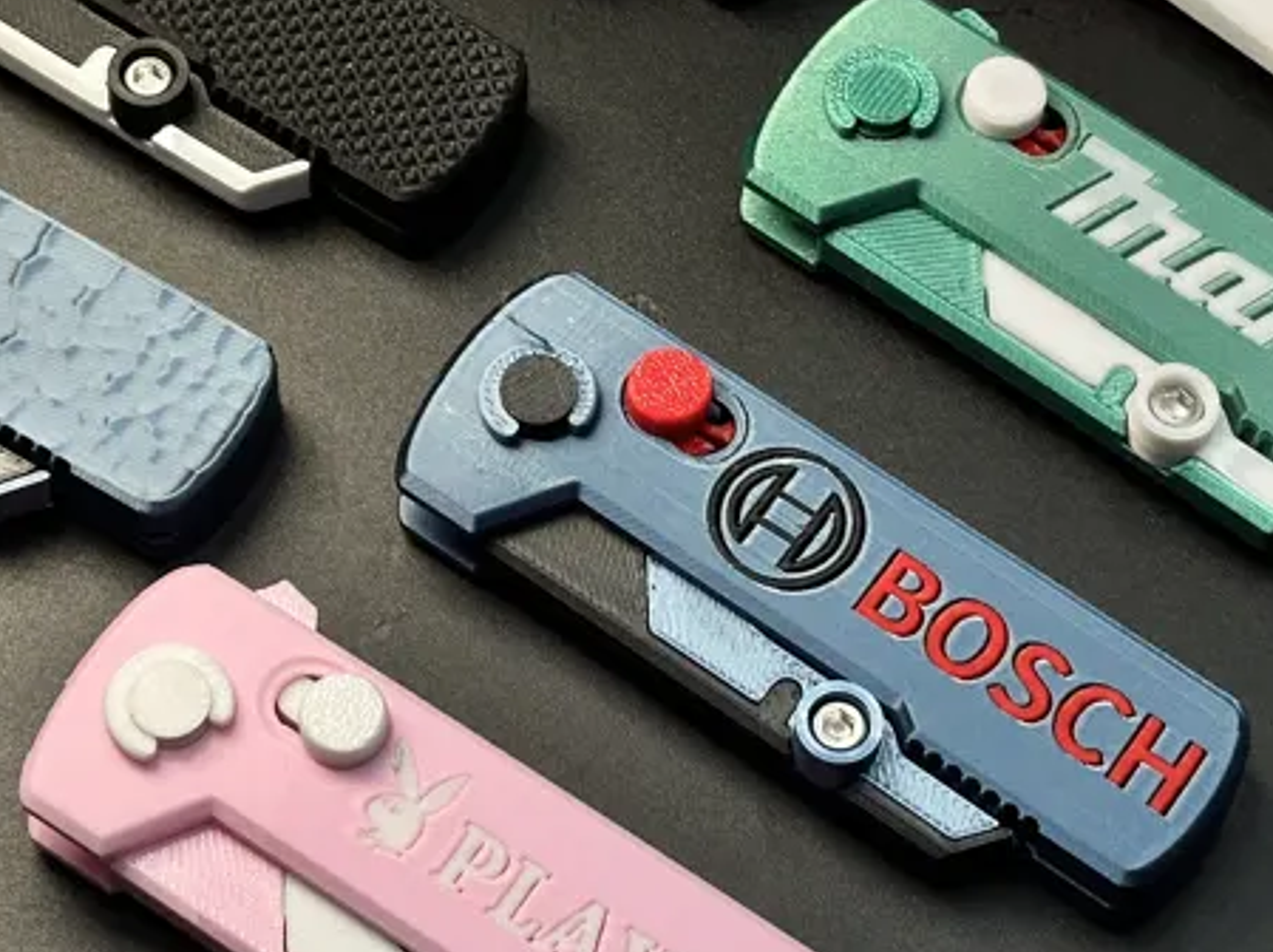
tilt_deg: -58.9
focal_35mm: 107
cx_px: 610
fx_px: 3932
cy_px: 190
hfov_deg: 18.4
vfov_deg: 13.7
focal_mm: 6.86
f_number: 1.78
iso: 64
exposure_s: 1/634
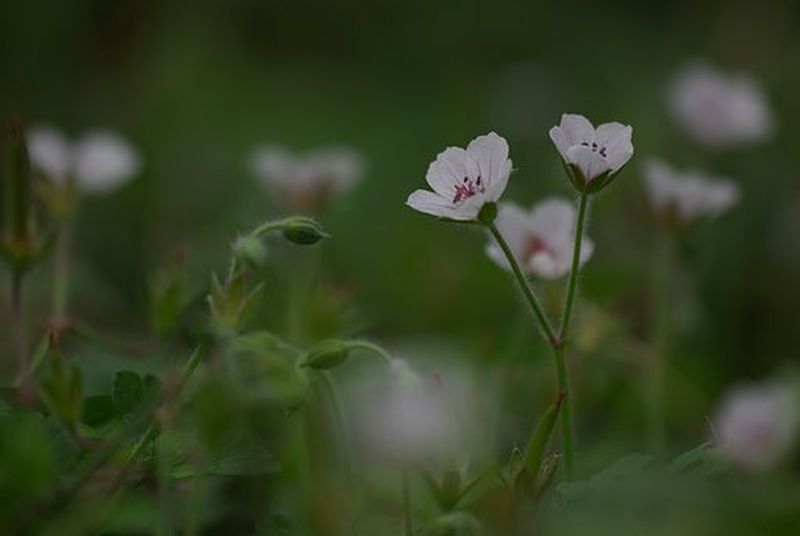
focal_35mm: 270
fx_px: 6009
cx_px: 400
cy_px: 268
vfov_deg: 5.1
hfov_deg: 7.6
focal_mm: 180
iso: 100
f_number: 3.5
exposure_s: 1/800
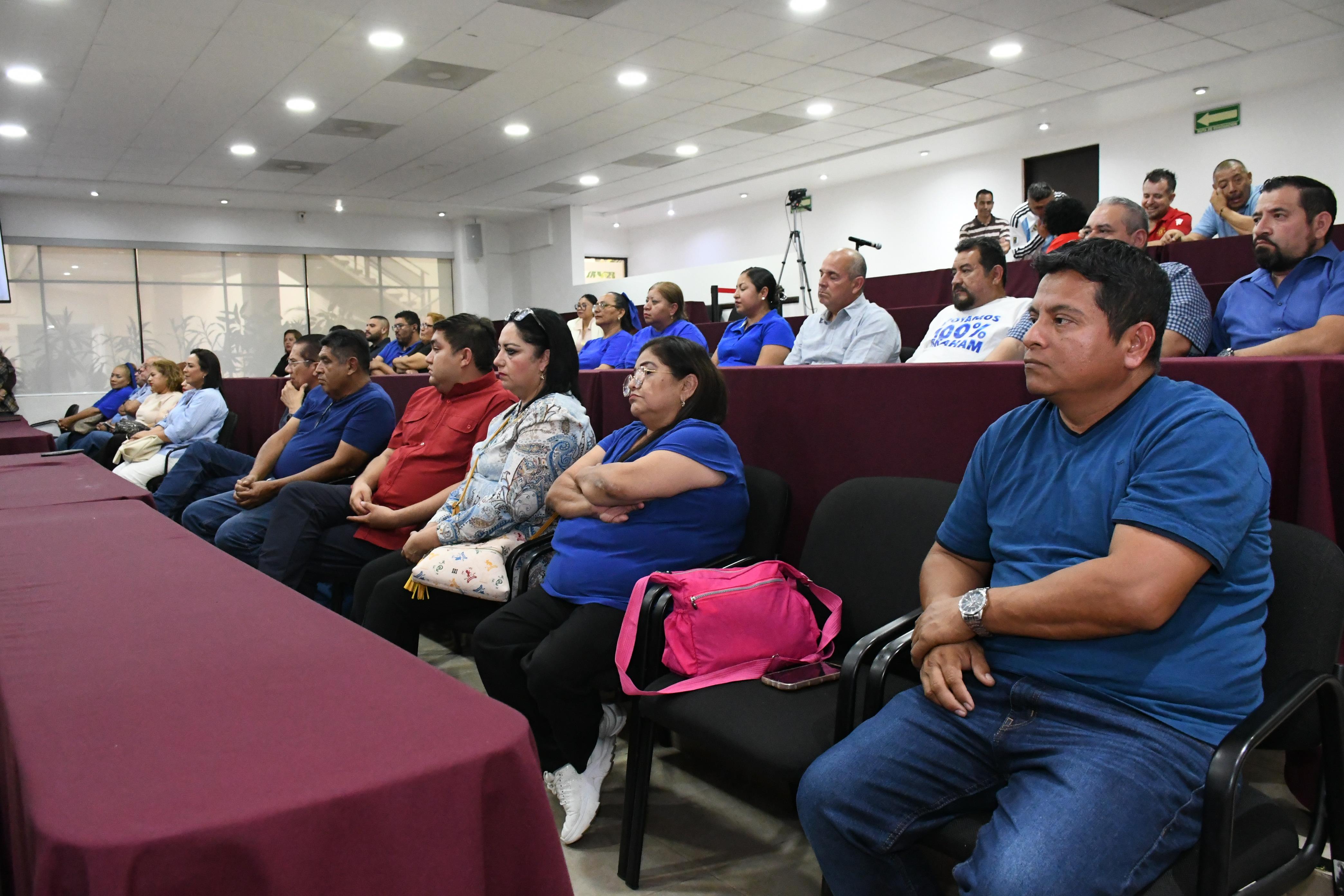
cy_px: 448
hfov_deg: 67.4
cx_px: 672
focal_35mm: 27
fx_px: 1008
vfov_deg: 47.9
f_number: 5.6
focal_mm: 18
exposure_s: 1/100
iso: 6400
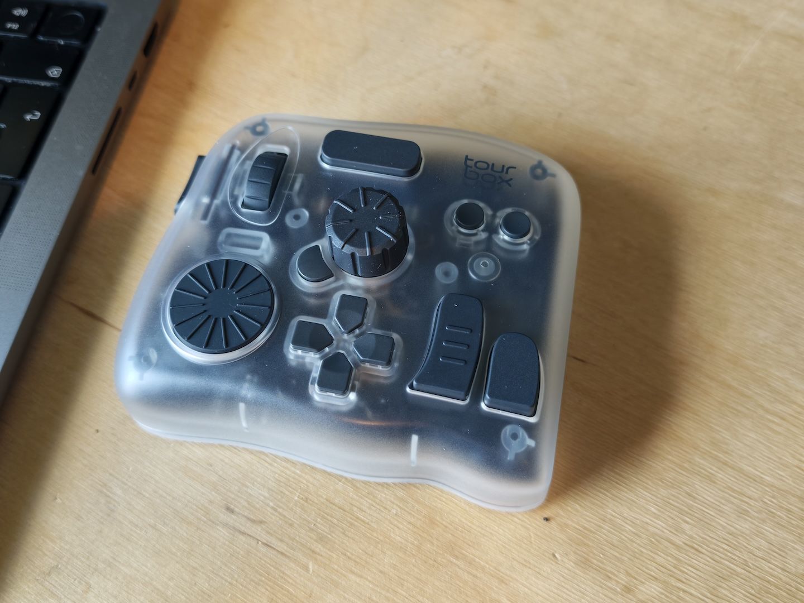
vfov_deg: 58.9
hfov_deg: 73.9
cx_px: 402
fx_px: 534
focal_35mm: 23
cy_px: 302
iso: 320
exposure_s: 1/100
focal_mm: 6.62
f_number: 1.67
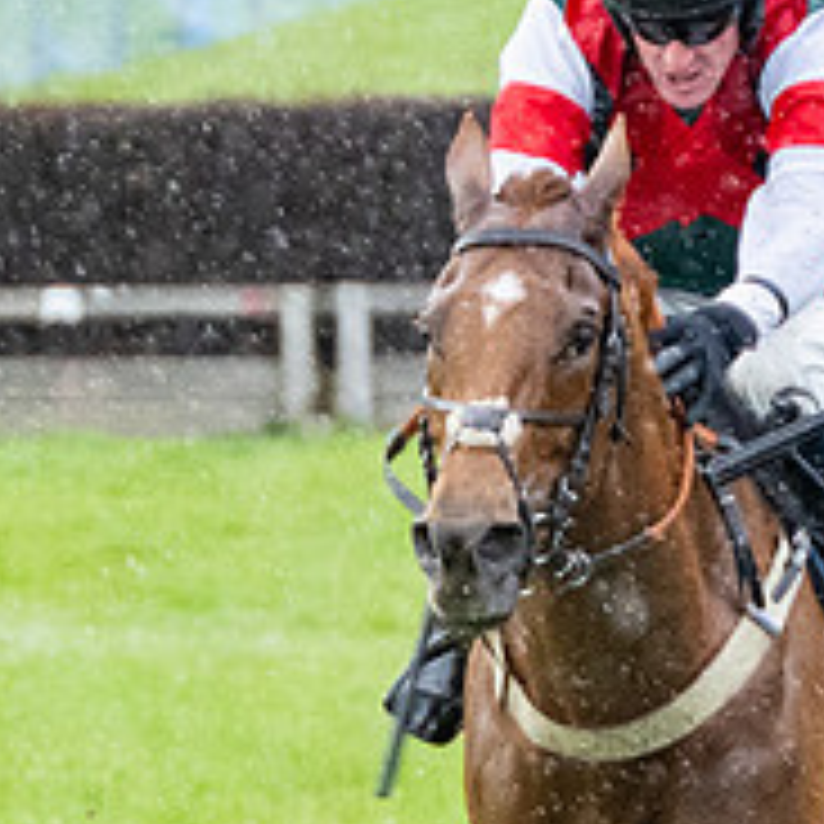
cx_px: 1441
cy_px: 711
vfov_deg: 2.6
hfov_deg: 2.6
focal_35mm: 675
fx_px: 18179
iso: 2000
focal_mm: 98
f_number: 4
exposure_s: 1/800
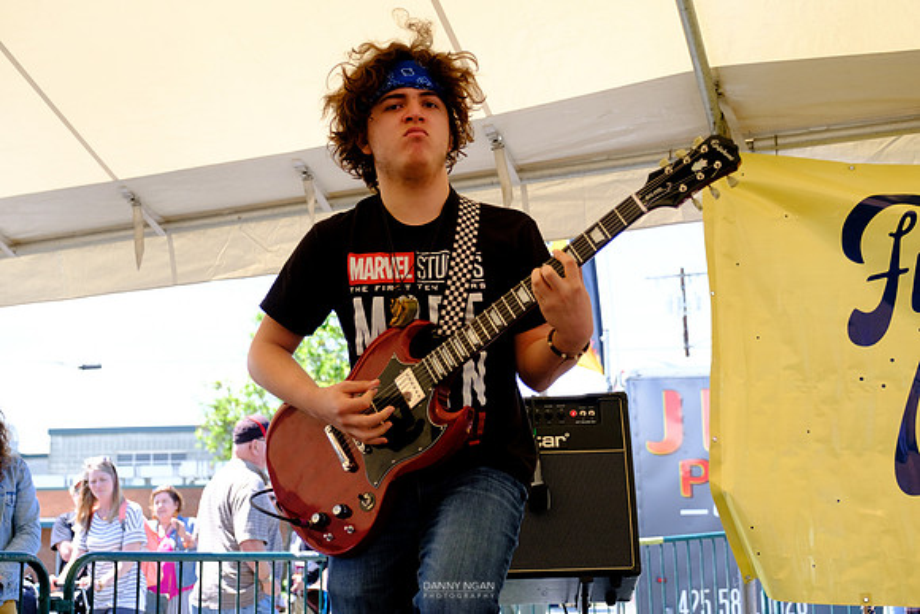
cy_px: 339
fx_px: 1191
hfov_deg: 42.2
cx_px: 471
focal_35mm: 47
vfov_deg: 28.9
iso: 640
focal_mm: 28.3
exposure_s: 1/2000
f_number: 2.8
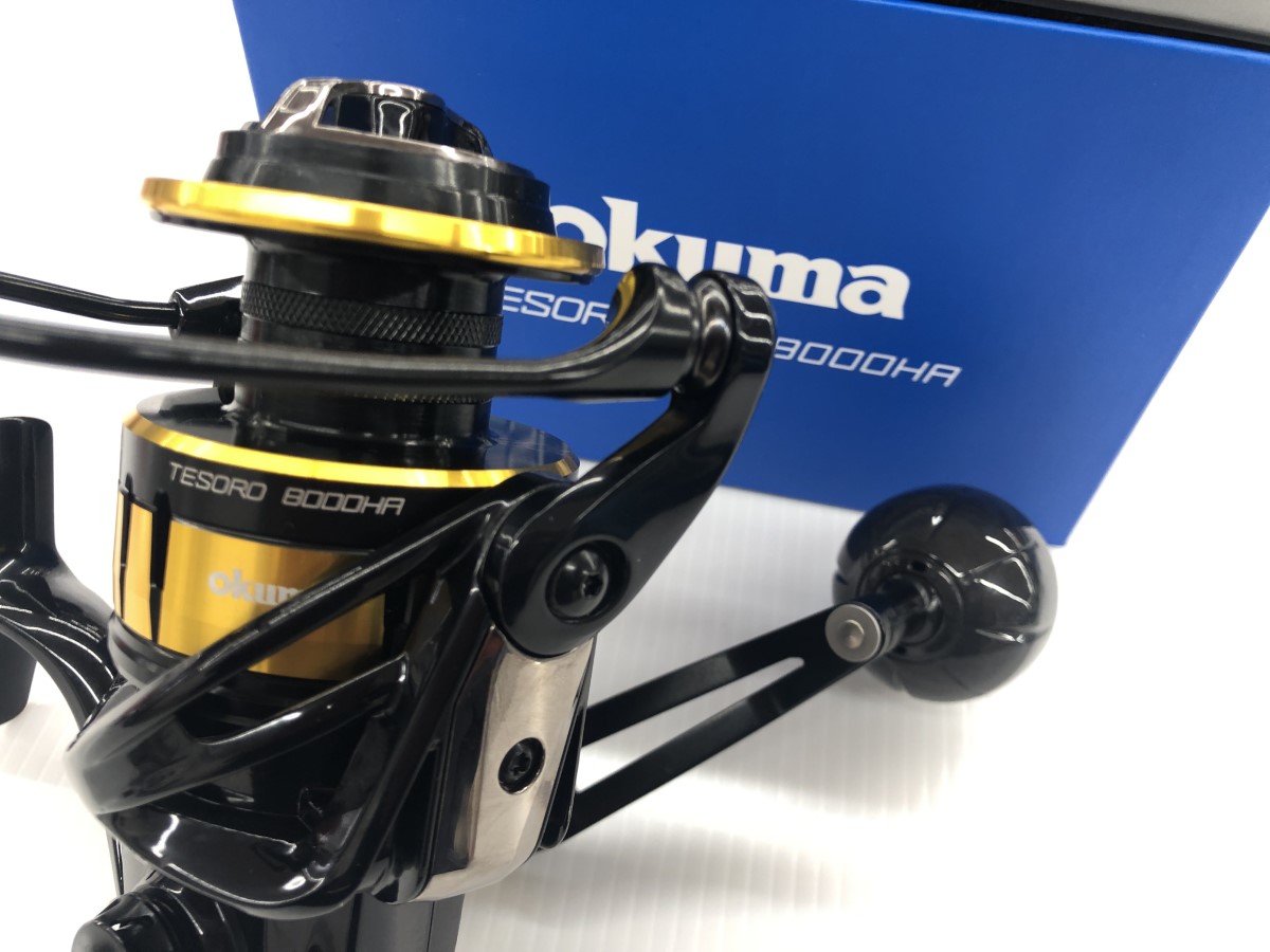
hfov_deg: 63.4
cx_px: 635
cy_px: 476
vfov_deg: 49.7
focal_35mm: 28
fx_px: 1027
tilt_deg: -49.8
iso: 25
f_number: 1.8
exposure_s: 1/33
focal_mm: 4
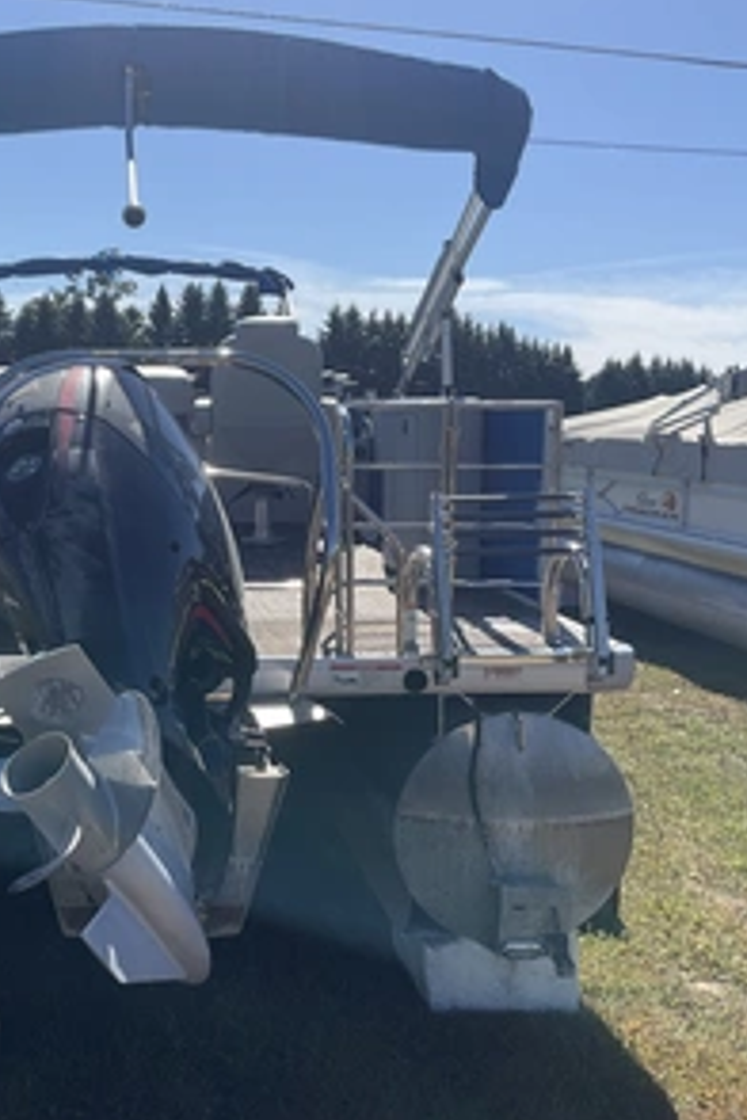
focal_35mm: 41
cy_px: 556
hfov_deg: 31.6
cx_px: 122
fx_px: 1276
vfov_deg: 47.4
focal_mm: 3
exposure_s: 1/1912
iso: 25
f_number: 1.8
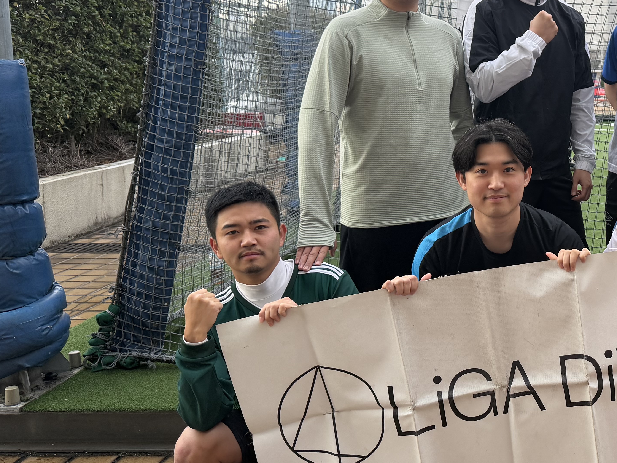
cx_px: 601
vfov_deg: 30.2
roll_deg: -0.6
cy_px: 176
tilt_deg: -7.9
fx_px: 856
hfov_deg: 36.2
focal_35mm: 48
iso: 100
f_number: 1.78
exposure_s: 1/1292
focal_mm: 6.76
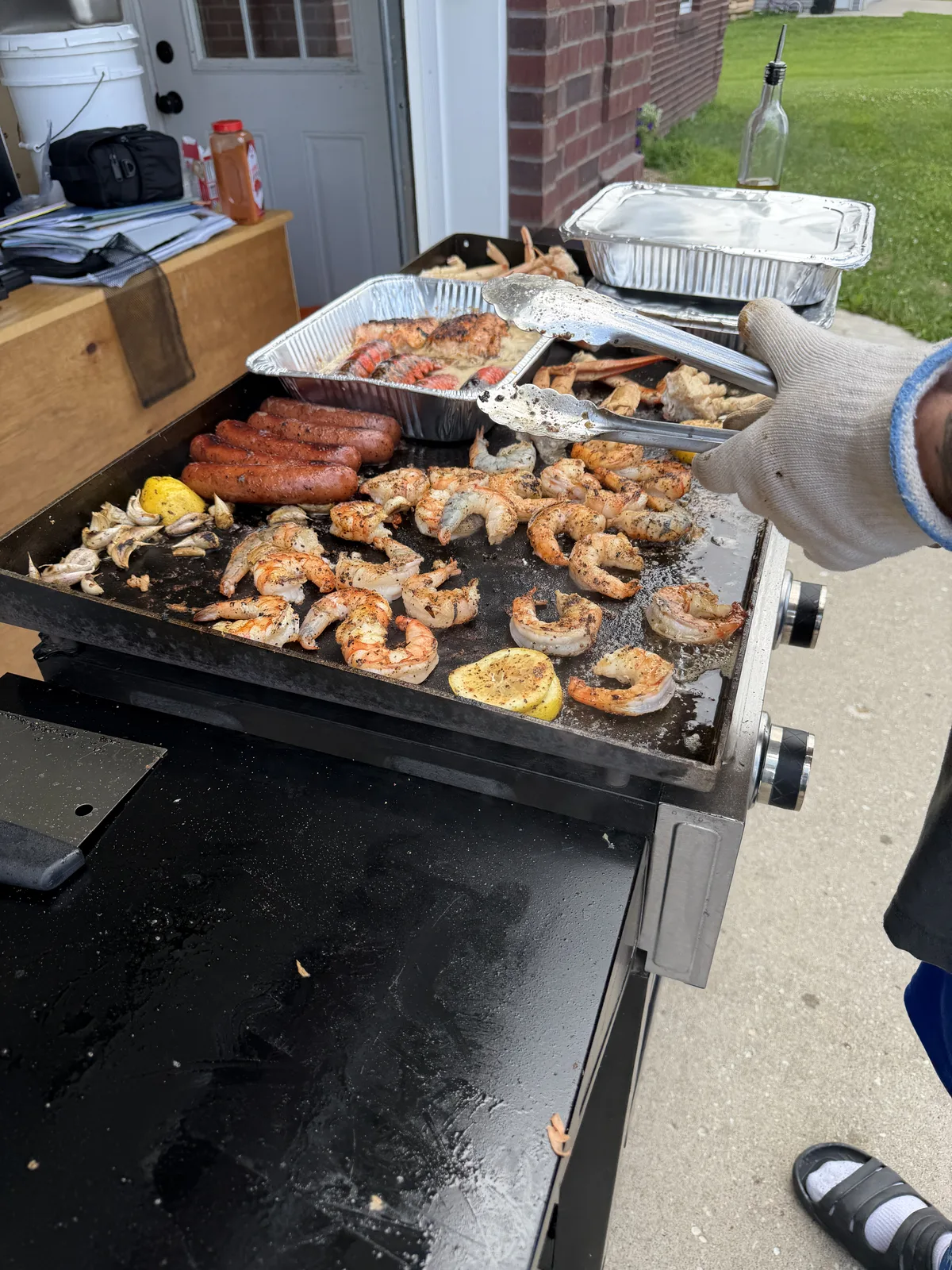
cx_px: 476
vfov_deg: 71.6
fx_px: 880
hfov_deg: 56.8
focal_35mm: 24
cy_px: 635
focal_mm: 6.76
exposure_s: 1/955
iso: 80
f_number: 1.78
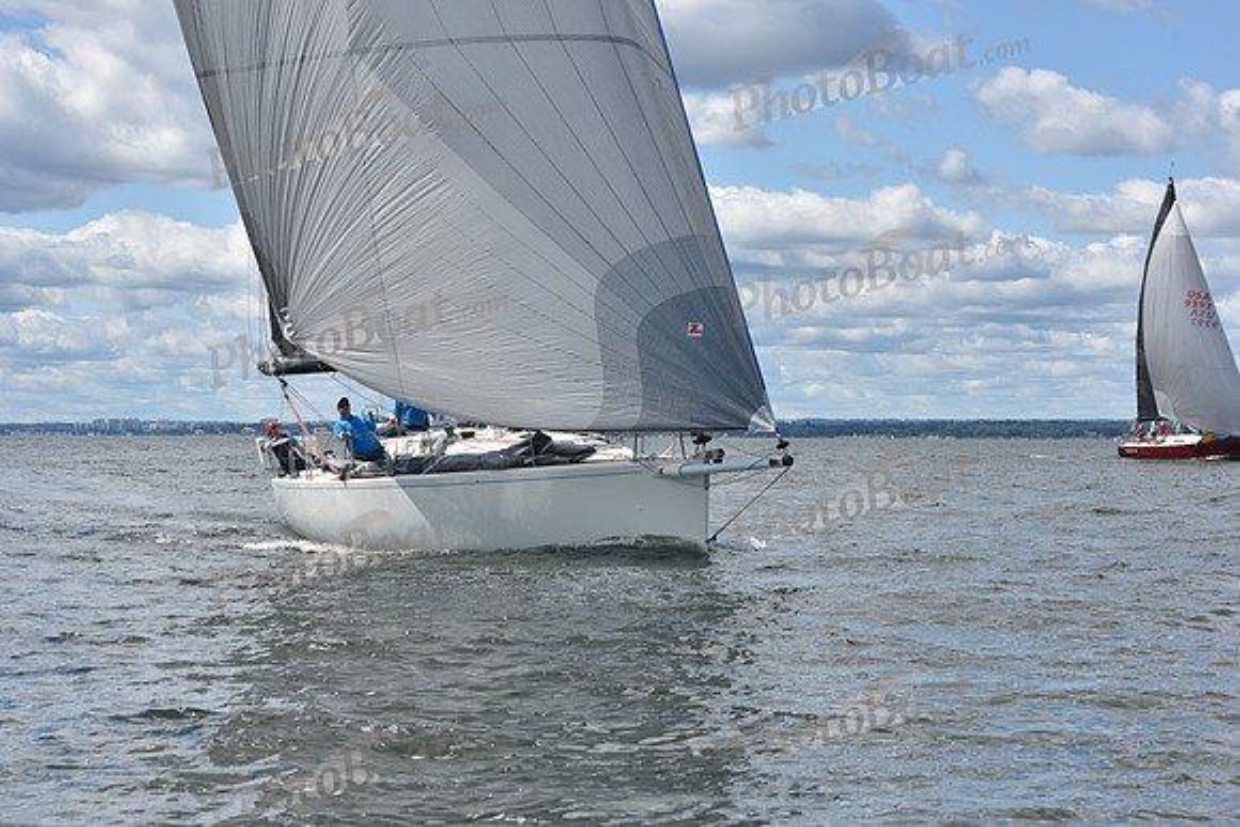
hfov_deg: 24.8
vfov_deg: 16.7
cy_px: 414
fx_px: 2825
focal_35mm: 82
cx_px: 620
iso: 250
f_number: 10
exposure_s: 1/800
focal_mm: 82
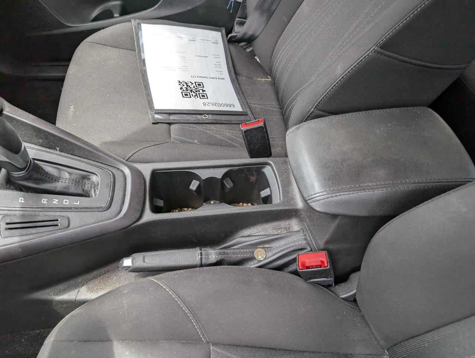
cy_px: 179
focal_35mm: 24
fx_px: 330
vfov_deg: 56.9
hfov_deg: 71.5
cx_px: 238
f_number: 1.68
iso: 33
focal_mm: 6.9
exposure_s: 1/261
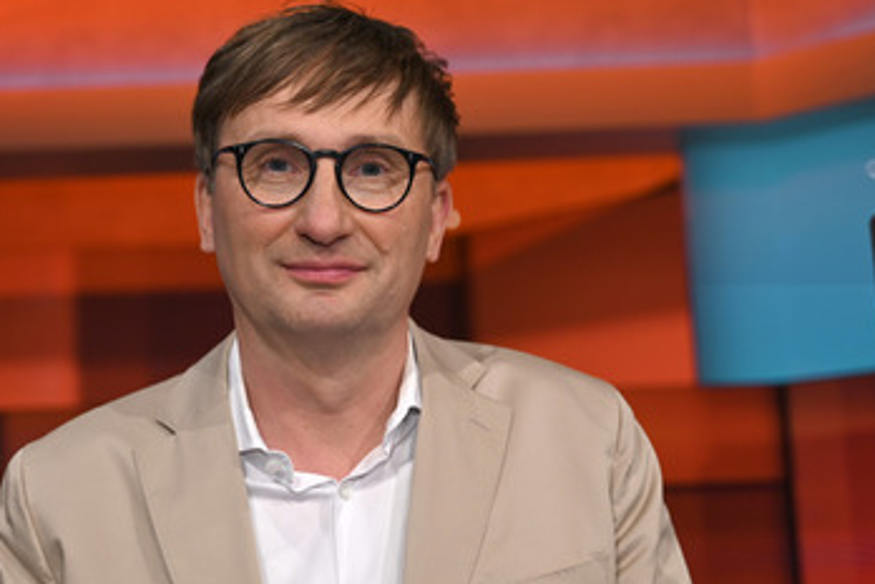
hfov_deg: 34.8
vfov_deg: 23.8
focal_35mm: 57
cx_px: 321
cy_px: 342
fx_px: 1385
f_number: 2.8
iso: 400
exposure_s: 1/200
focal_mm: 44
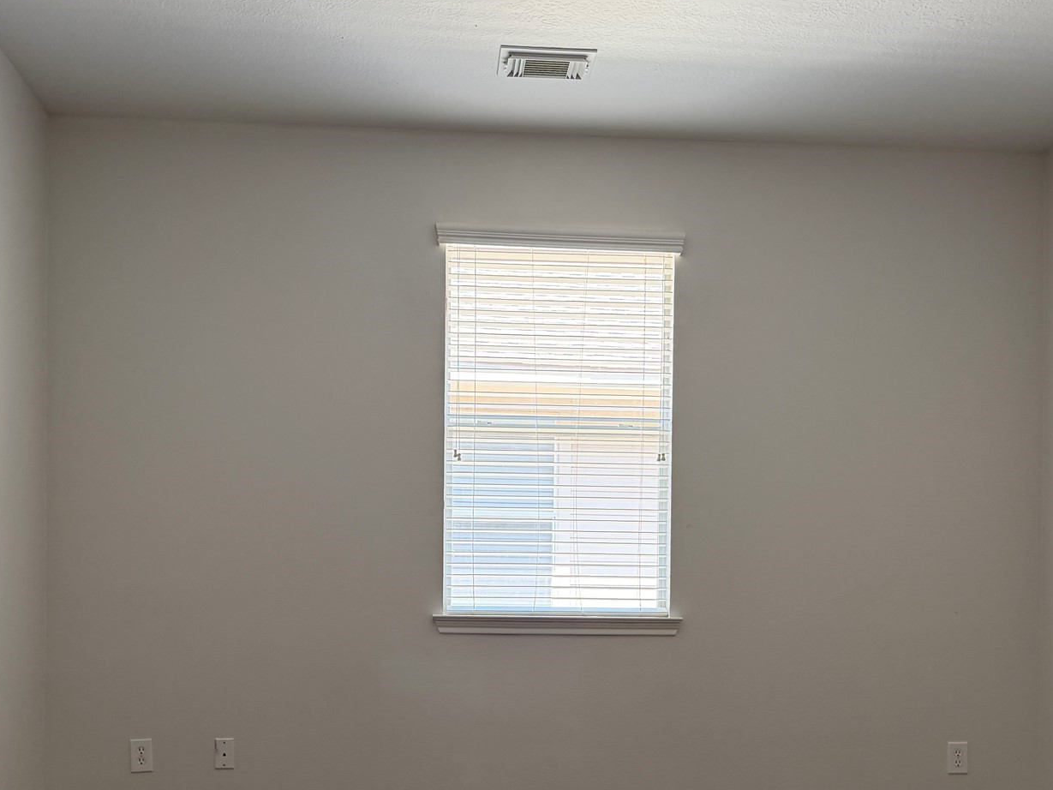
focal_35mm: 40
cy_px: 632
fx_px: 1217
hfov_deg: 46.8
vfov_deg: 34.8
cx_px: 529
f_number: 1.78
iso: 200
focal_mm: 6.76
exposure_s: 1/102
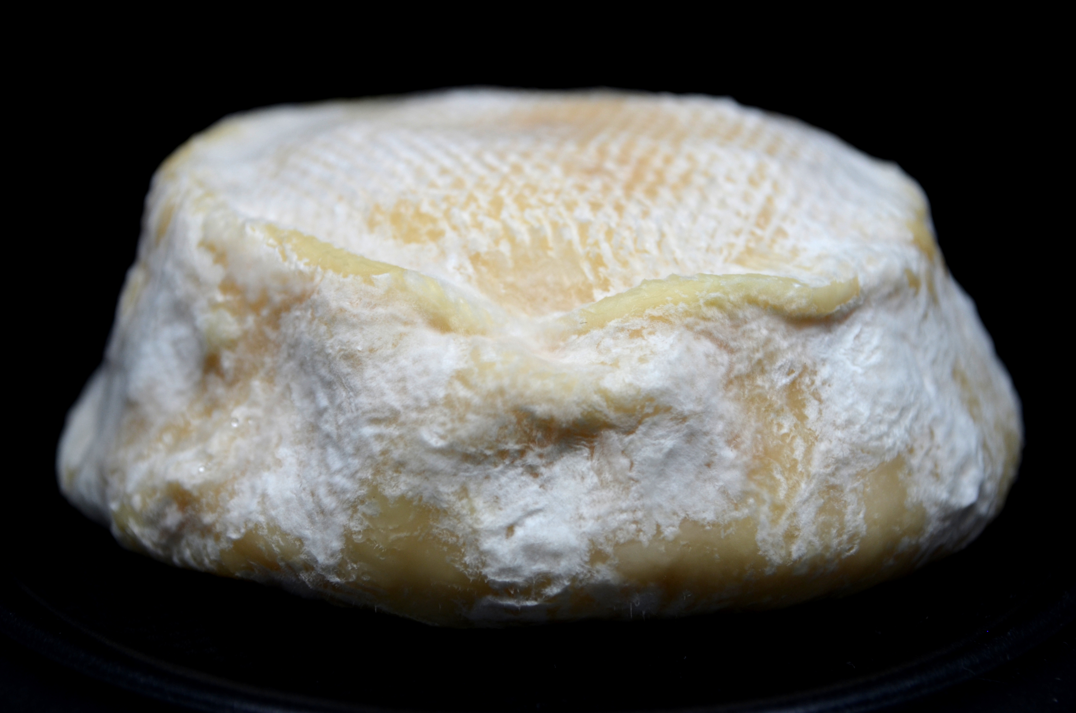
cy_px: 356
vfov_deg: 20.5
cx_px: 538
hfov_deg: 30.6
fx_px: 1969
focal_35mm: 66
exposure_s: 1/160
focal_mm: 44
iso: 200
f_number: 6.3
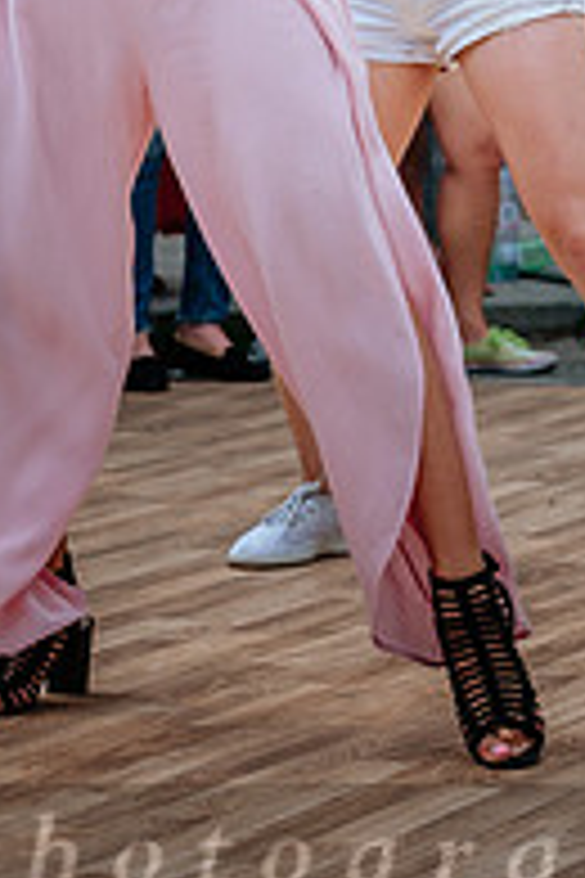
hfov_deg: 7.9
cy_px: -18
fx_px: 4217
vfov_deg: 11.7
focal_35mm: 173
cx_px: 346
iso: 200
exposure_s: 1/640
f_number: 4
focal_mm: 50
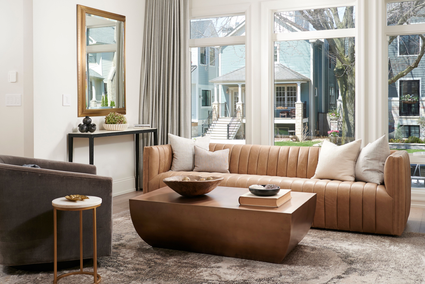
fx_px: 508
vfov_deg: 31.0
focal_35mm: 43
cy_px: 104
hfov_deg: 45.4
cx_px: 191
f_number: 9
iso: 200
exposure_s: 1/100
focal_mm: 28
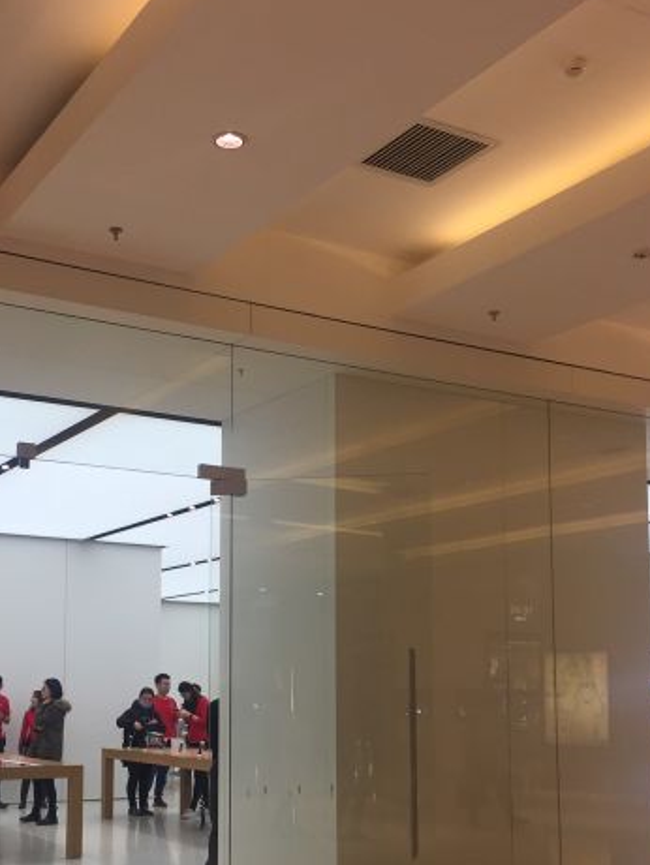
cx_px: 208
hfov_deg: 32.6
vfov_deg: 42.3
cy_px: 580
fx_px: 1101
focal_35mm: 44
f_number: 2.2
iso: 40
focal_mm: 4.15
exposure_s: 1/100
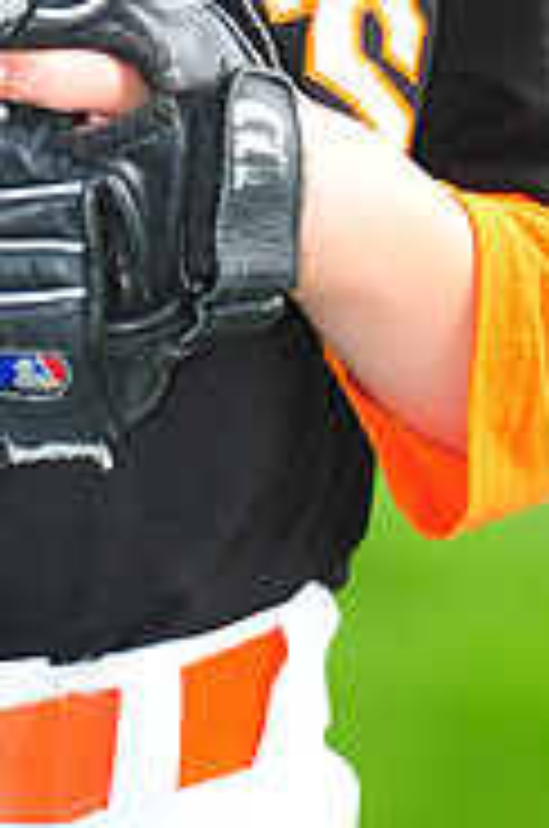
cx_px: -68
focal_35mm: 520
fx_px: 11939
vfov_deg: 4.0
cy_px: -423
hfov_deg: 2.6
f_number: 4
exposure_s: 1/500
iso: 200
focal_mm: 165
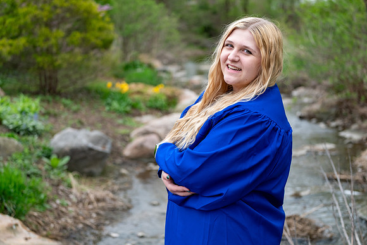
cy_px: 122
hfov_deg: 27.0
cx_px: 184
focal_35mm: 75
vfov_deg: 18.2
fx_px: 765
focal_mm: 50
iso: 250
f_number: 2.8
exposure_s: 1/250
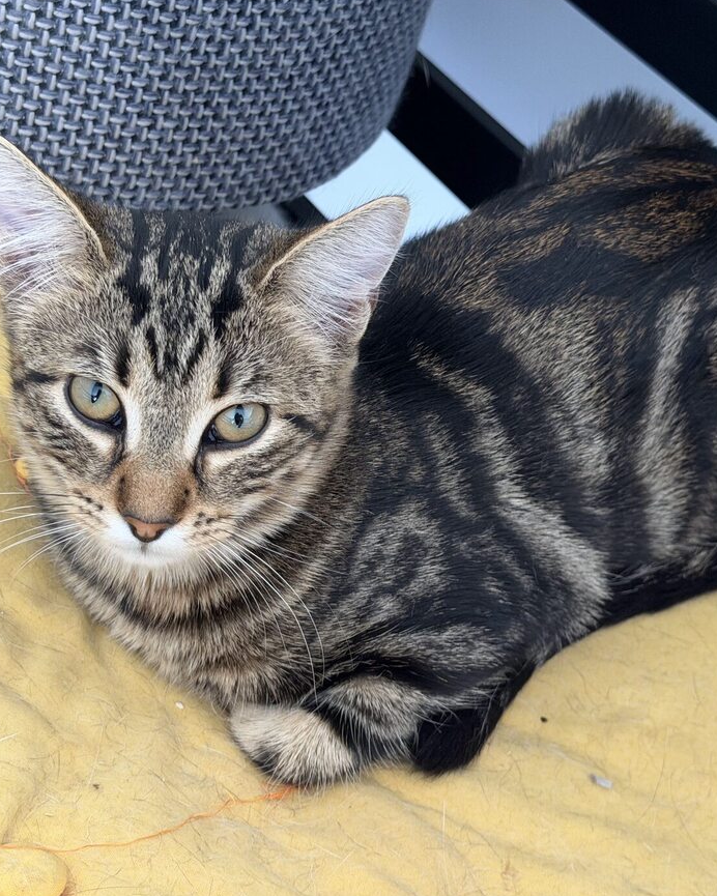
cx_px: 373
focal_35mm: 65
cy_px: 463
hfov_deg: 23.5
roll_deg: -20.0
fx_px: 1724
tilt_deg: -34.9
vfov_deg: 29.1
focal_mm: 6.76
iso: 250
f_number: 1.78
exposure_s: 1/50
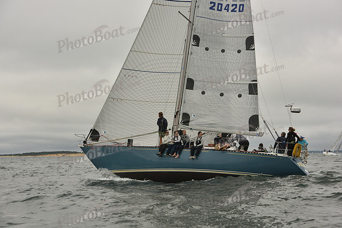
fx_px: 665
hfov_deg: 28.8
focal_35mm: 70
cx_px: 171
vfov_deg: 19.5
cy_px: 114
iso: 320
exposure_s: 1/800
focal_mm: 70
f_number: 8
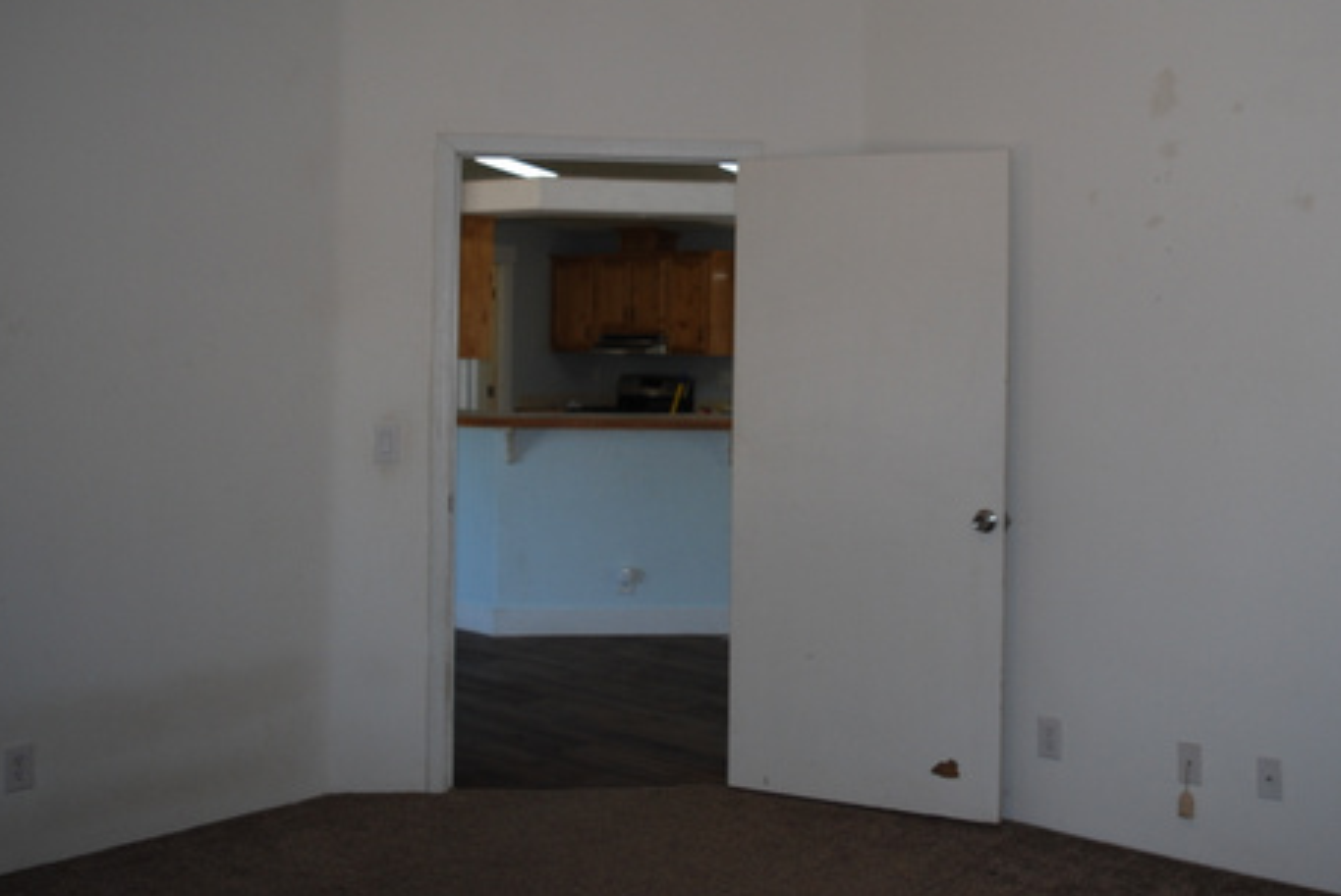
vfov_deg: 34.9
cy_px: 327
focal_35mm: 38
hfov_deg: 50.2
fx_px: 1416
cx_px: 834
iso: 200
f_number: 3.5
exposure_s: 1/60
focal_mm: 18
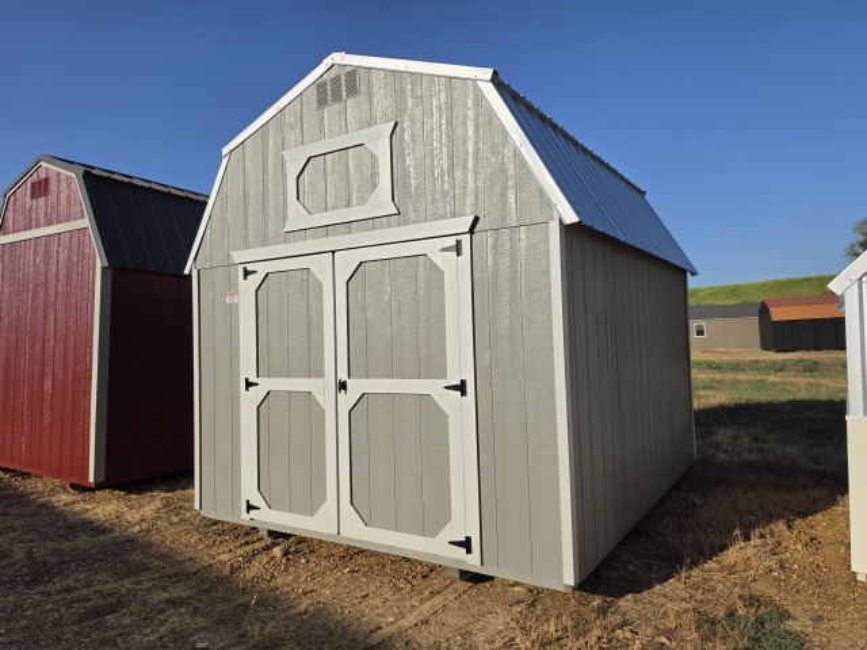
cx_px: 434
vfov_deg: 58.9
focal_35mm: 23
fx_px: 576
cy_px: 325
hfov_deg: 73.9
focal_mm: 6.5
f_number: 1.4
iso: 50
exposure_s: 1/7939
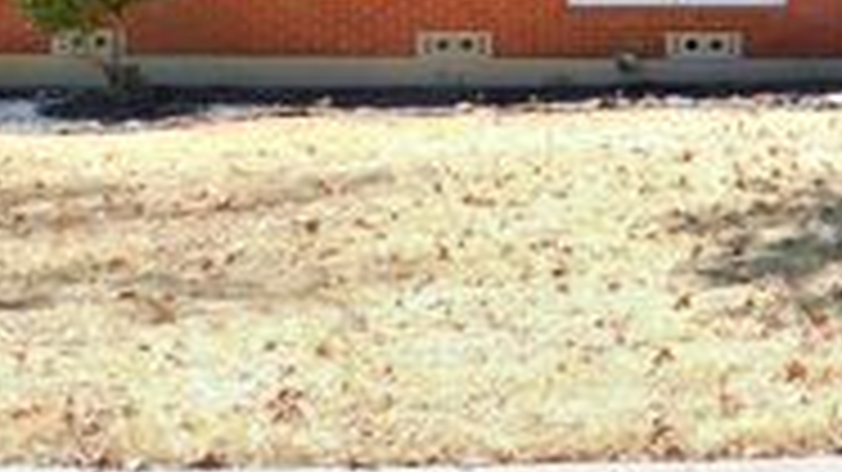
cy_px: -146
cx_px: 797
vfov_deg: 16.9
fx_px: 1495
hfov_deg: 29.8
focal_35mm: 67
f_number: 3
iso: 125
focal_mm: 4
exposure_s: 1/800
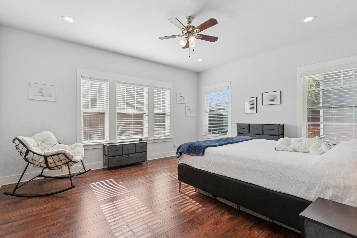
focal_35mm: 16
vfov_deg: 73.7
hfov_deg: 96.7
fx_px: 159
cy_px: 119
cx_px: 178
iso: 200
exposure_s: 1/25
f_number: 8
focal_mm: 16
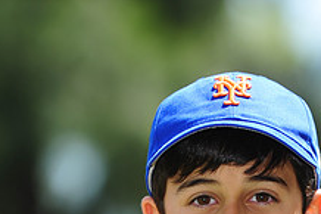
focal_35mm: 533
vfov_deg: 2.6
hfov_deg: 3.9
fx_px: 4749
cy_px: 283
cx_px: 243
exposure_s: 1/640
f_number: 4.5
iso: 200
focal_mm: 200
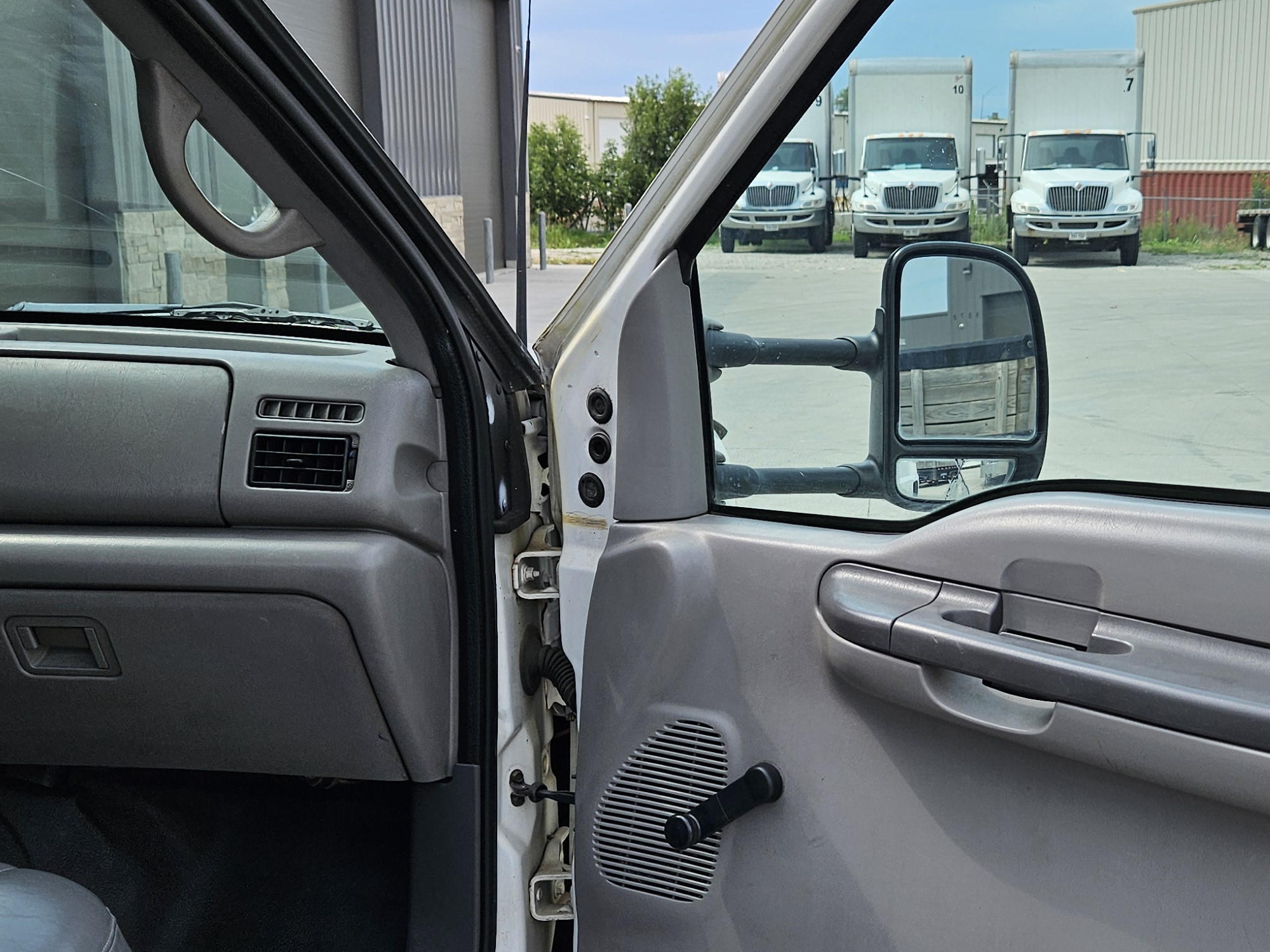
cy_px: 538
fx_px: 1688
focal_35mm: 46
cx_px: 847
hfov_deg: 40.7
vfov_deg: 31.5
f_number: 1.8
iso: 25
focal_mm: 5.4
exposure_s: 1/1732
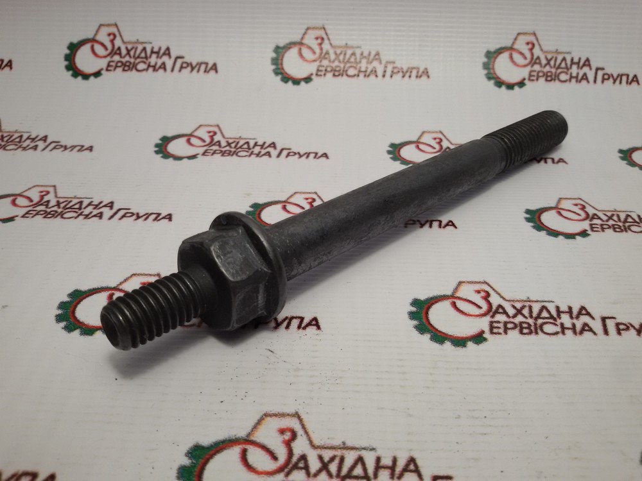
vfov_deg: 45.4
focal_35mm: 31
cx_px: 321
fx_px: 575
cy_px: 240
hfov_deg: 58.4
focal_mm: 2.93
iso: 40
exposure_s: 1/103
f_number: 2.4
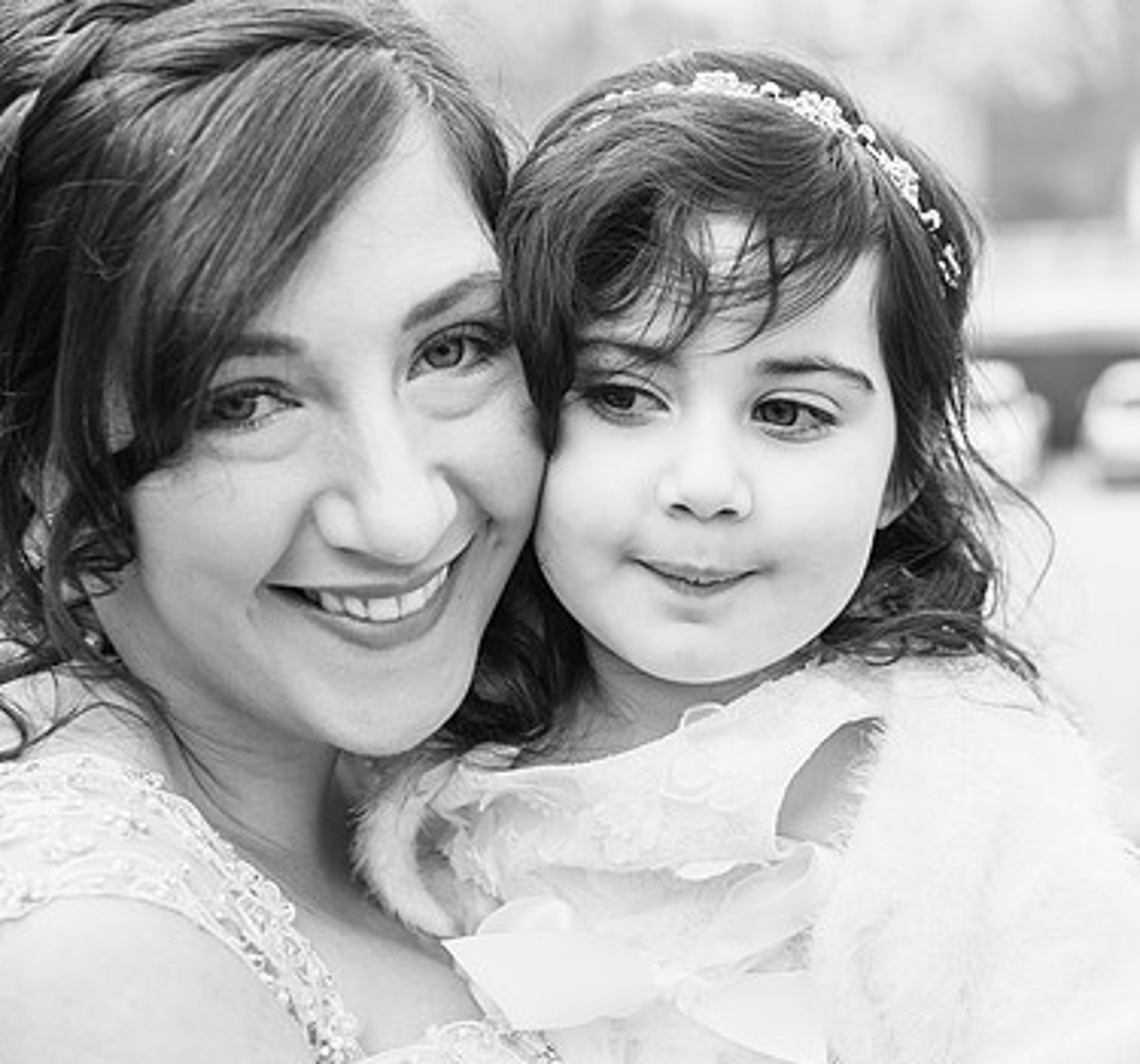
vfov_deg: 23.8
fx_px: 2523
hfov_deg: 25.4
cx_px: 674
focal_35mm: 70
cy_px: 422
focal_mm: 35
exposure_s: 1/250
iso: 100
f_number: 3.2
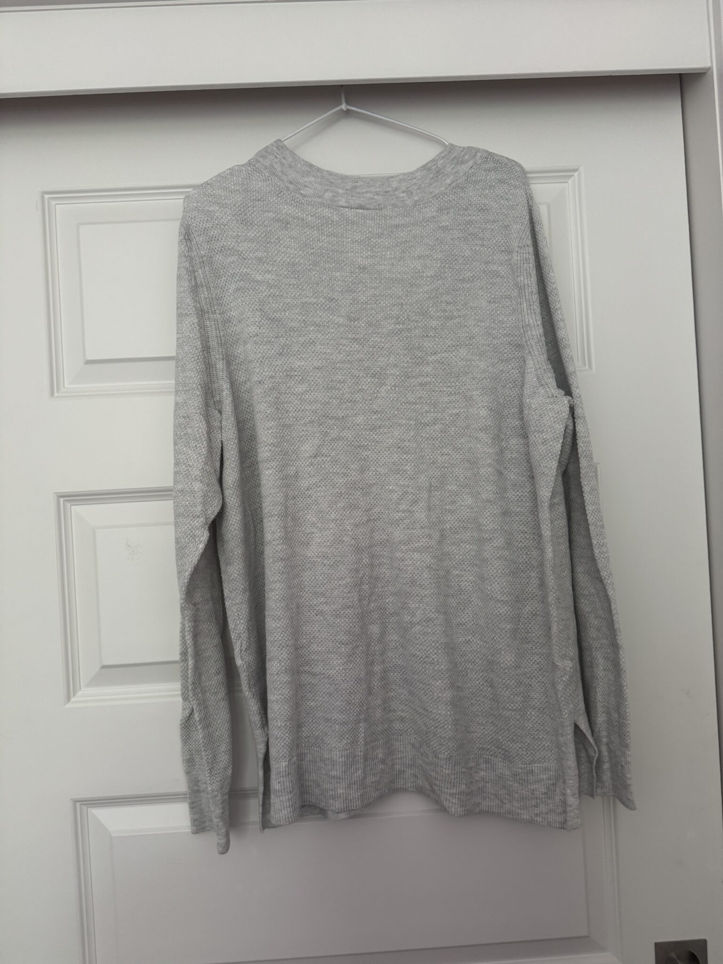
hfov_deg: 56.8
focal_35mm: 24
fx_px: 668
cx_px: 362
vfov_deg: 71.6
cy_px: 482
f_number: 1.78
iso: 200
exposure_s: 1/81
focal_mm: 6.76
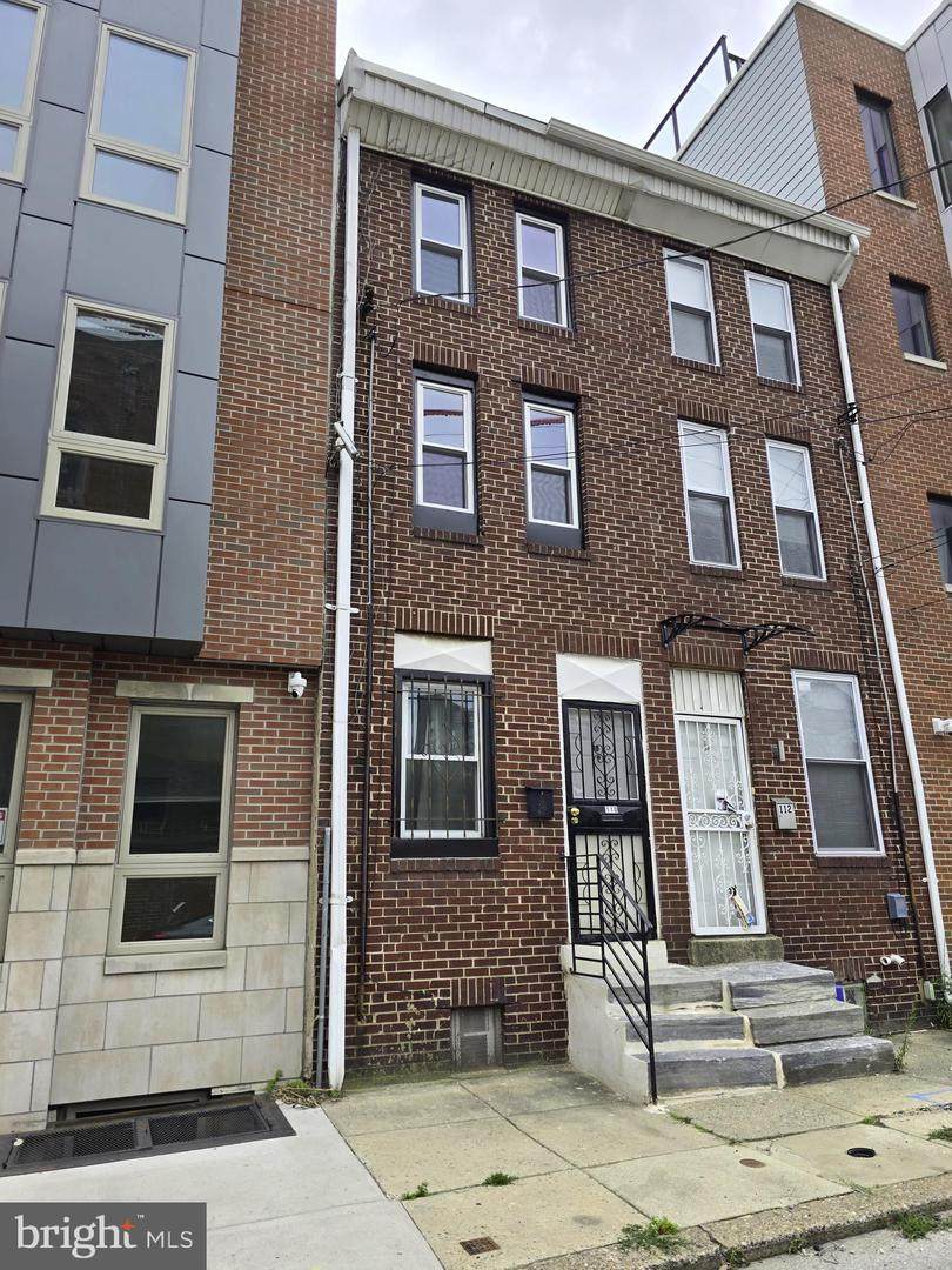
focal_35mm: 23
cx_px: 476
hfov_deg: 58.9
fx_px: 843
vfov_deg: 73.9
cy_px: 635
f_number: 1.7
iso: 25
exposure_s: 1/180
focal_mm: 6.3
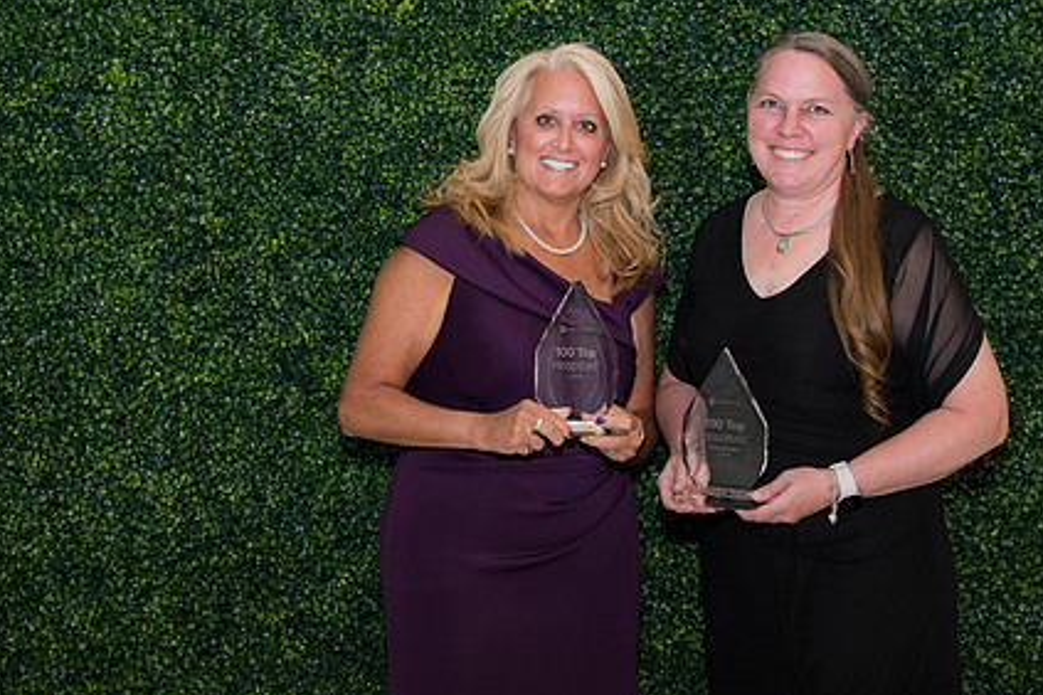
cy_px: 223
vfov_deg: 22.9
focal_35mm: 59
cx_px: 621
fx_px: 1709
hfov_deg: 33.8
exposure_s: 1/160
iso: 400
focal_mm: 43
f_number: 5
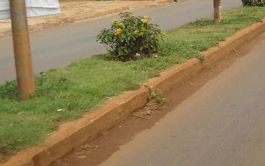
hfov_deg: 22.4
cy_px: 62
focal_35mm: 92
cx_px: 191
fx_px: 664
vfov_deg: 14.2
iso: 141
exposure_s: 1/250
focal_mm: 6.72
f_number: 3.1
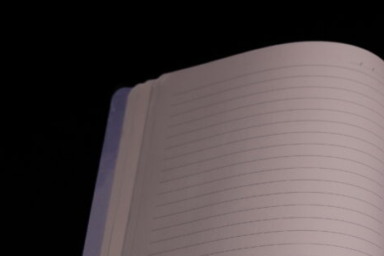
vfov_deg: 14.8
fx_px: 971
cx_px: 384
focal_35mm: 91
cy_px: 251
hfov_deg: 21.6
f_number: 4.4
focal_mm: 27.1
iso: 200
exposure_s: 1/25
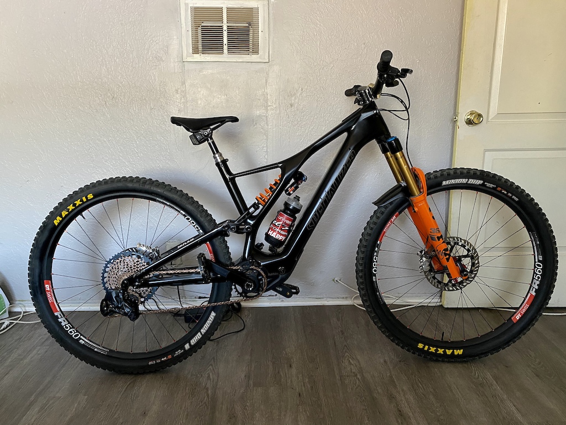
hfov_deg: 67.3
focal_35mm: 26
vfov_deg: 53.1
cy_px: 212
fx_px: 425
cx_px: 283
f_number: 1.8
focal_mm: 4.25
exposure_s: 1/60
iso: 250
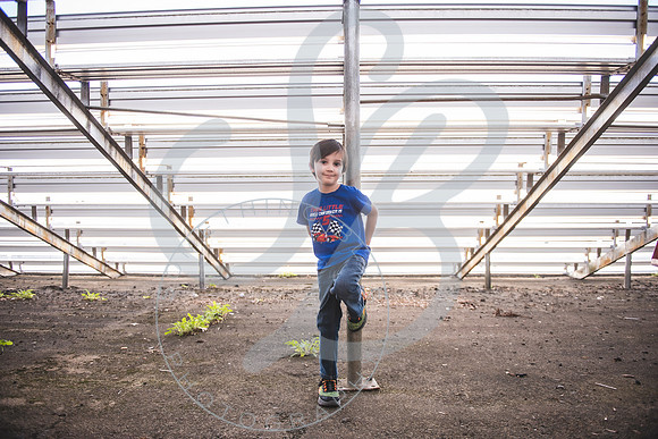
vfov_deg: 52.9
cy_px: 219
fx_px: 441
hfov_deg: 73.4
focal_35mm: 24
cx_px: 328
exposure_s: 1/200
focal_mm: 24
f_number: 2.8
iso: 200
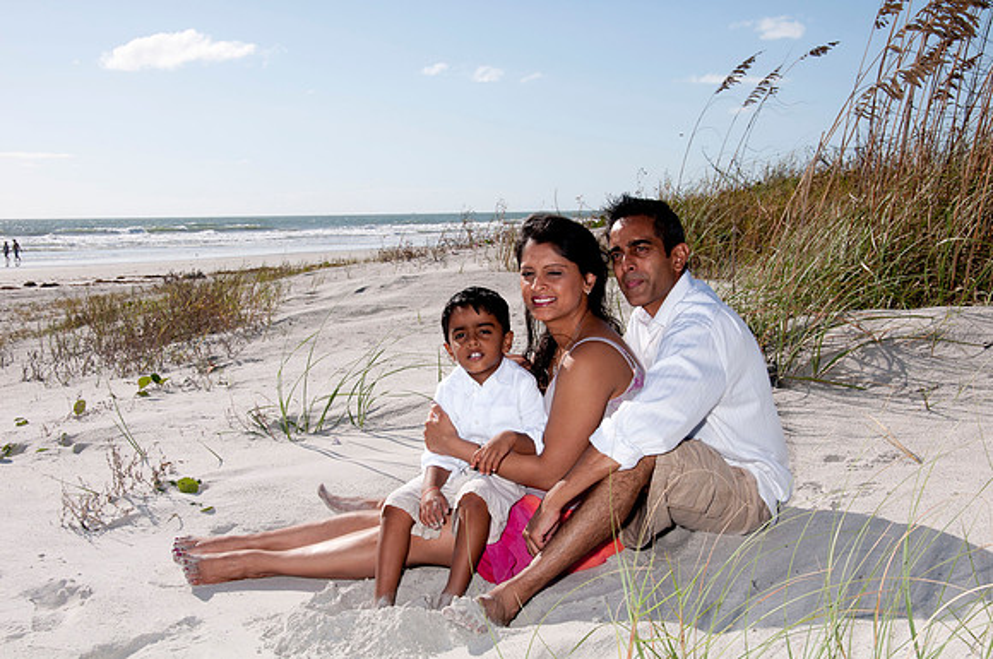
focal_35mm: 51
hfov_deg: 38.9
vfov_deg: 26.4
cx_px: 496
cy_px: 330
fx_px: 1405
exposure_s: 1/250
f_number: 13
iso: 100
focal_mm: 34
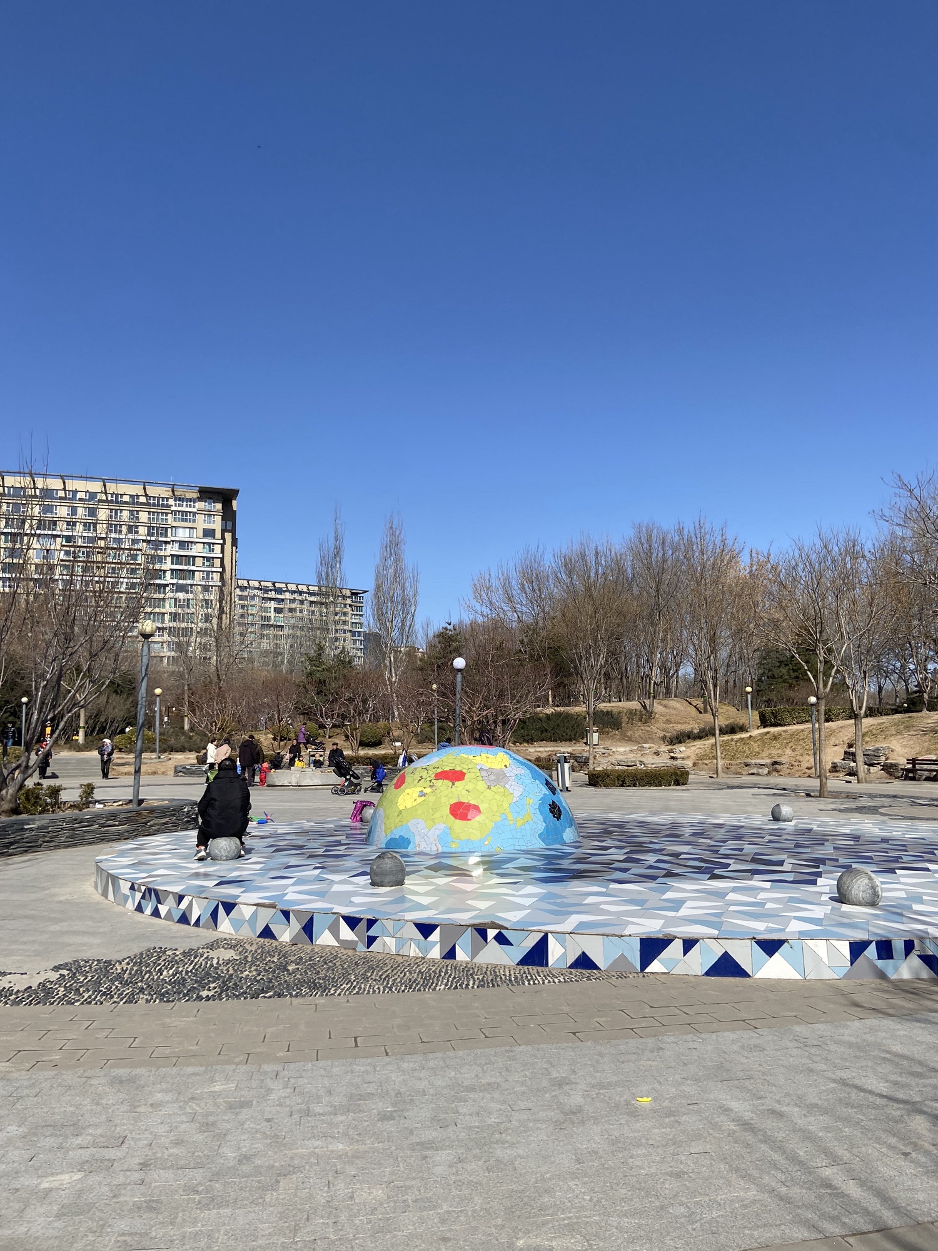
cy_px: 626
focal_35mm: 26
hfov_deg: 53.1
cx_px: 469
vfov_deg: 67.3
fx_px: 939
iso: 32
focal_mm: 4.25
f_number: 1.8
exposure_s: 1/3984
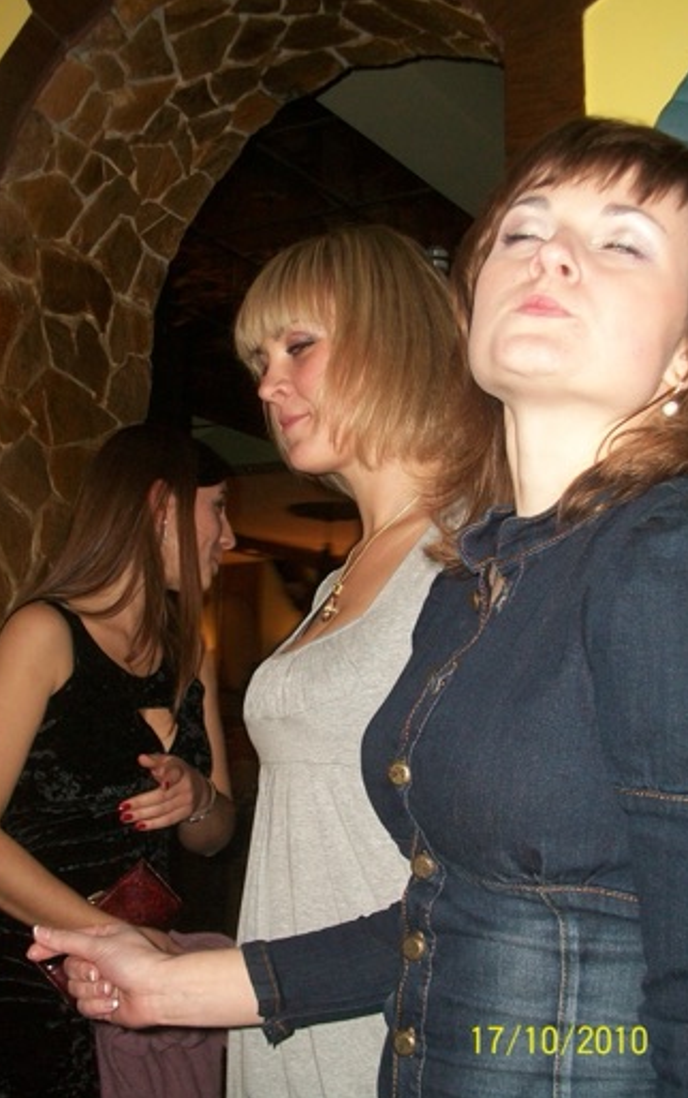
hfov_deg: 28.6
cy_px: 551
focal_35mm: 45
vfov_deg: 44.3
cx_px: 314
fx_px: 1348
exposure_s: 1/40
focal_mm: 7.1
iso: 120
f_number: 3.2
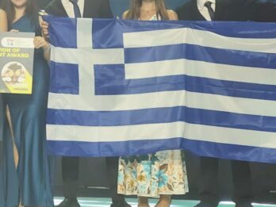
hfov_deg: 13.4
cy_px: 96
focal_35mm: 147
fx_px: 1172
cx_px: 89
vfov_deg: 10.1
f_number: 2
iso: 143
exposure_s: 1/100
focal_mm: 7.1
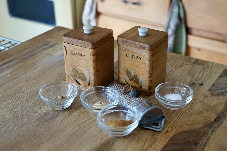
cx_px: 114
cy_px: 76
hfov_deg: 38.9
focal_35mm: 51
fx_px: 322
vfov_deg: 26.5
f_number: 4.5
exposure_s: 1/160
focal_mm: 34
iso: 6400
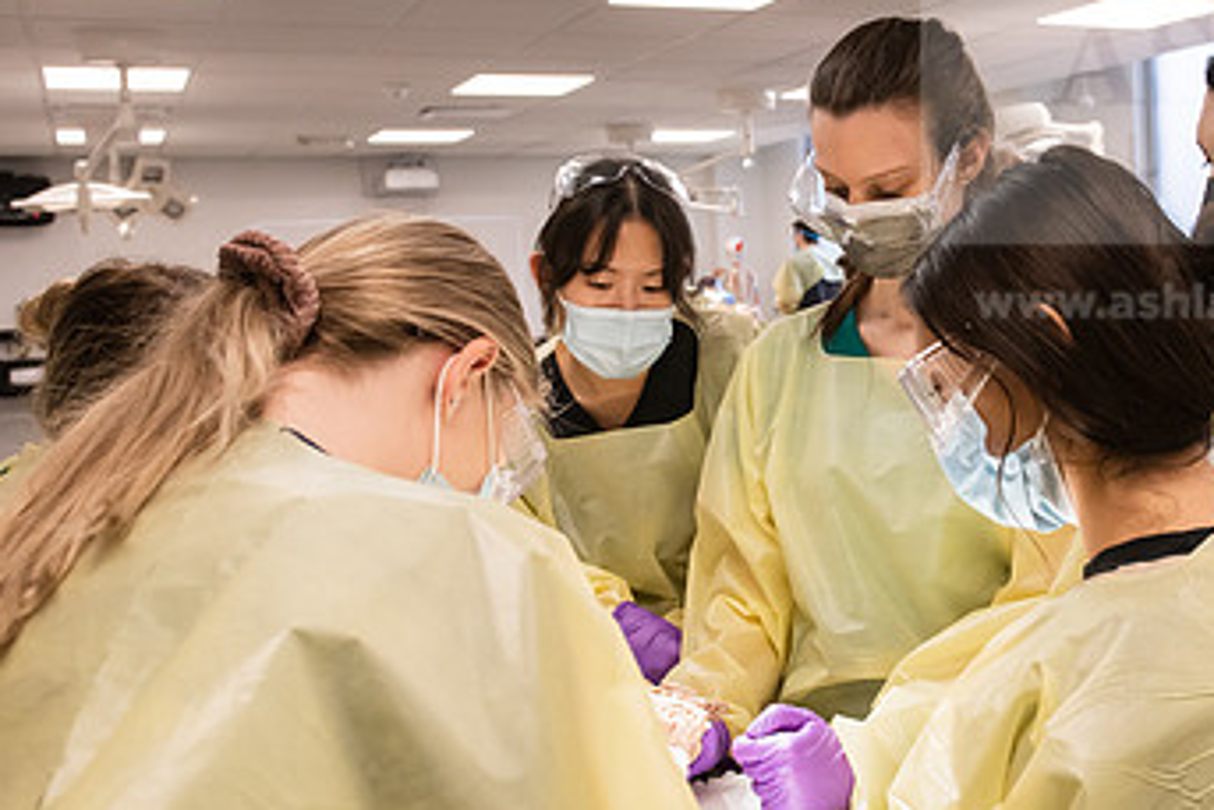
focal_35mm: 44
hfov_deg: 43.8
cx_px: 814
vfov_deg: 30.5
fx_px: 1484
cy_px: 377
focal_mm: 26
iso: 1250
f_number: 5
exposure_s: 1/250
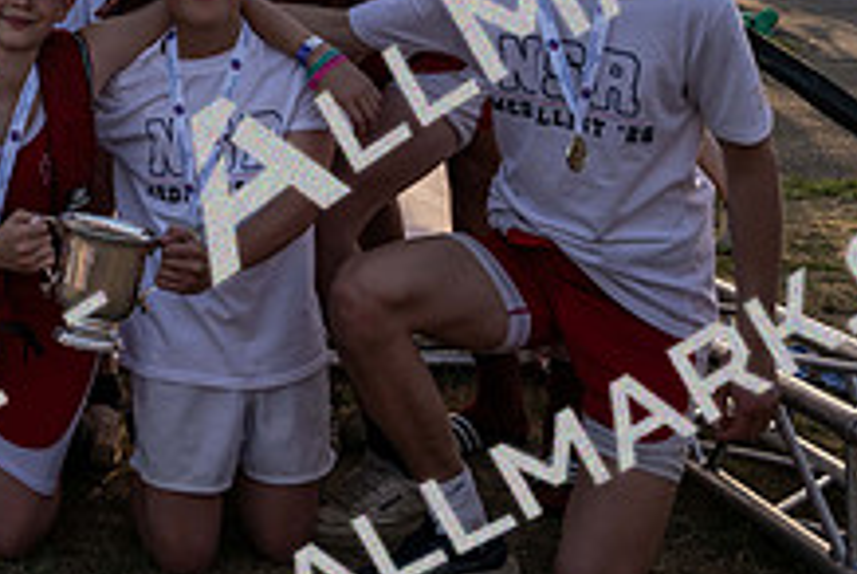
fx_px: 1835
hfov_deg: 24.1
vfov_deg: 17.1
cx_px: -145
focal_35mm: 77
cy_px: -88
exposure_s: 1/1600
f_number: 2.8
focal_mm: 29
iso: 64
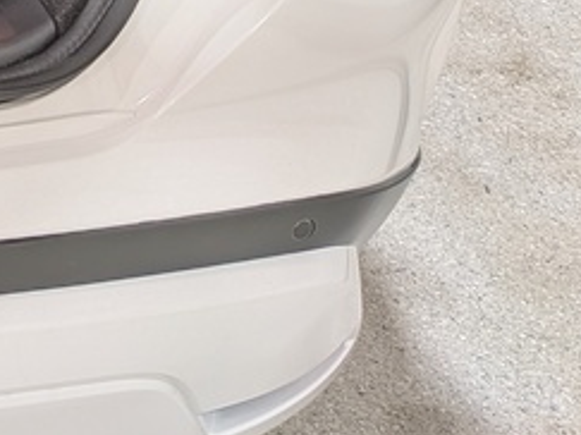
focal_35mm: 101
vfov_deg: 12.9
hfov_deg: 15.7
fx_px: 1694
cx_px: -550
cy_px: -411
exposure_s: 1/24
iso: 31
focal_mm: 4.53
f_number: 1.7
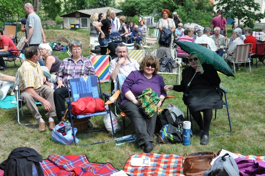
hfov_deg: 41.2
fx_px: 353
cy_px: 88
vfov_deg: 28.0
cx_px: 132
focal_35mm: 48
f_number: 10
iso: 800
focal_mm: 32
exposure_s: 1/400
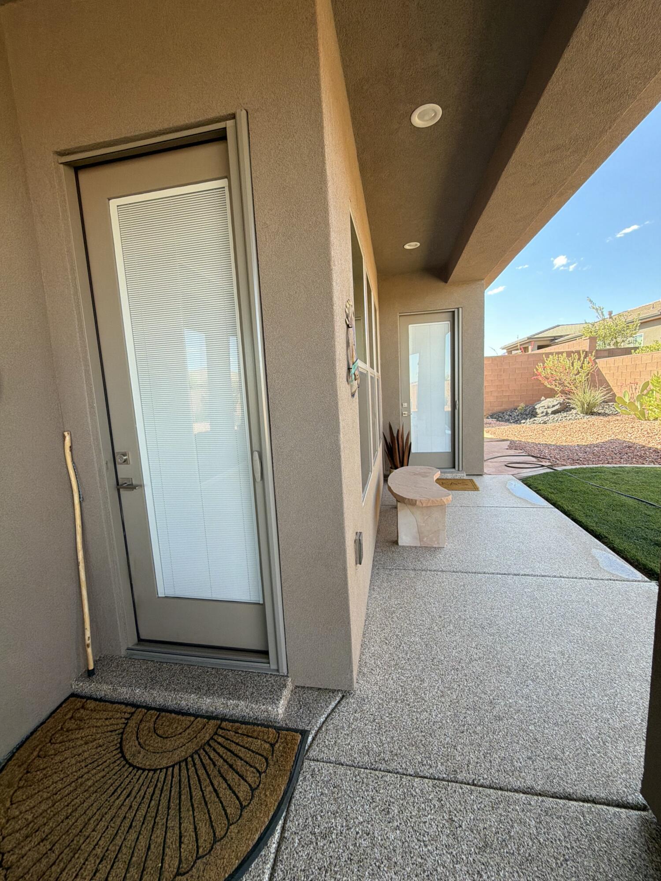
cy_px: 440
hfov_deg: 85.7
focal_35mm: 14
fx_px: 356
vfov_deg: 102.1
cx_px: 330
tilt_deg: -7.4
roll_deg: +2.7
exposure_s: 1/154
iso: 64
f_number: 2.2
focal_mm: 2.22
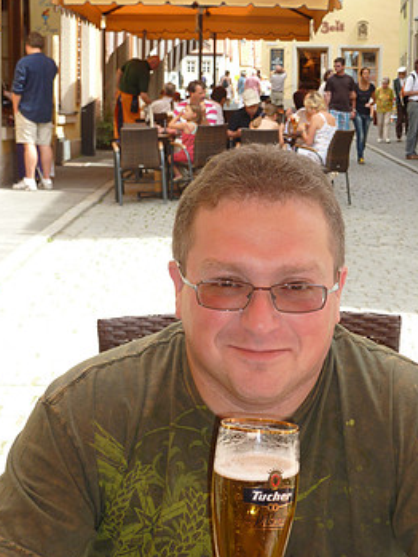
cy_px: 246
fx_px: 1223
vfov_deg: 25.6
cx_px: 234
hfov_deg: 19.4
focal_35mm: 76
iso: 100
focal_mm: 9.7
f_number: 3.9
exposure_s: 1/125
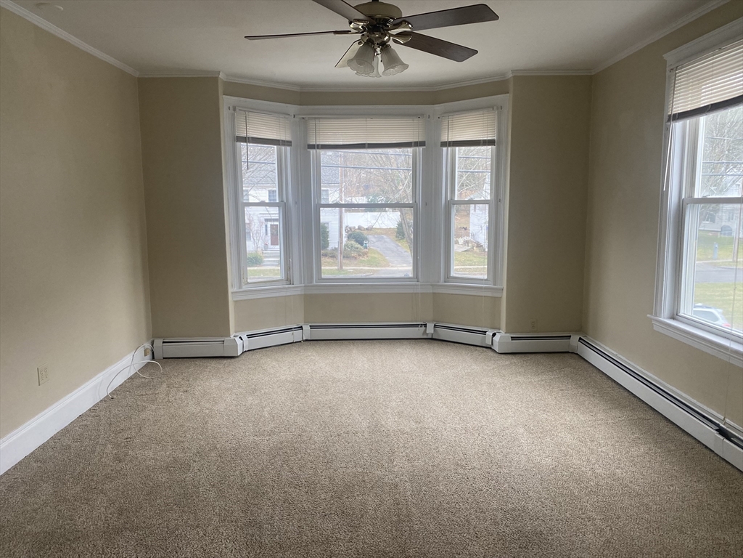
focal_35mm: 26
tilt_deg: -7.7
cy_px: 279
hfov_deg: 67.3
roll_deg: +0.5
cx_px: 372
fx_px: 558
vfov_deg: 53.1
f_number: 1.8
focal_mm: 4.25
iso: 125
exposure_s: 1/115
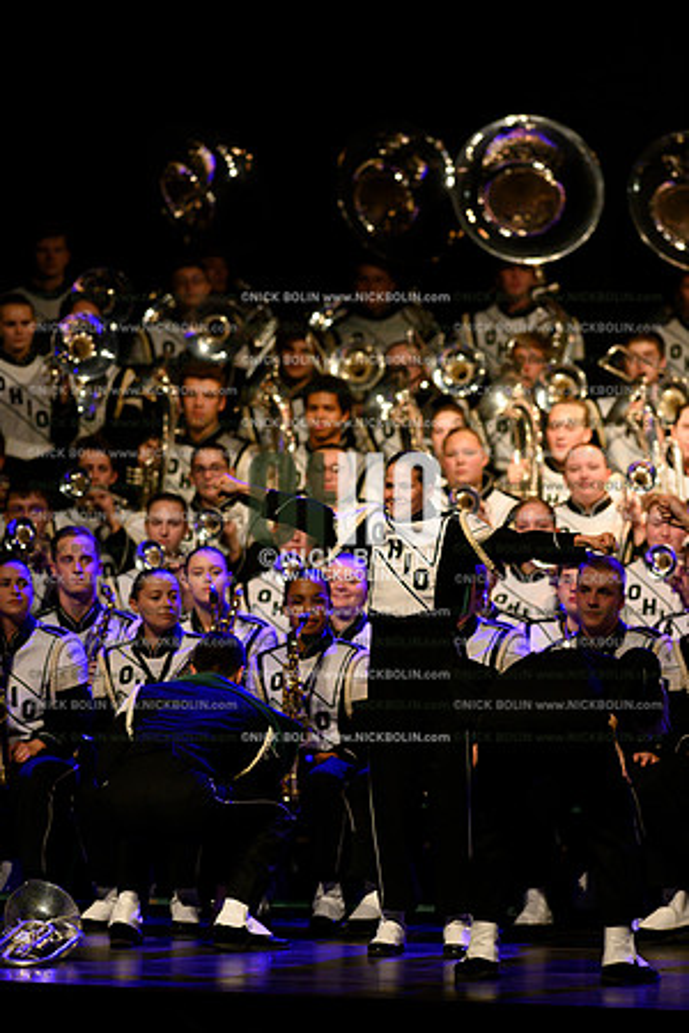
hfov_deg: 4.6
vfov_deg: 6.9
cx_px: 344
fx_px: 8612
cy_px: 516
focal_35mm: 300
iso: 6400
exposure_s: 1/500
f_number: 4
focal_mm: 300
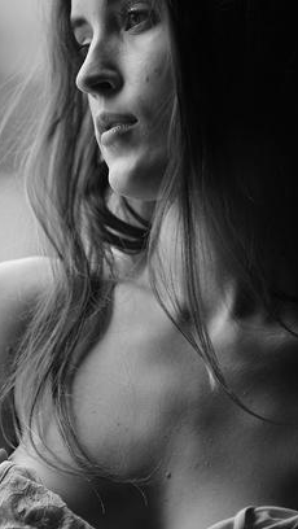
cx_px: 150
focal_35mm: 308
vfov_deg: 7.0
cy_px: 244
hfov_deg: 4.0
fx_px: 4320
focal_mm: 200
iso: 400
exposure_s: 1/800
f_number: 2.8
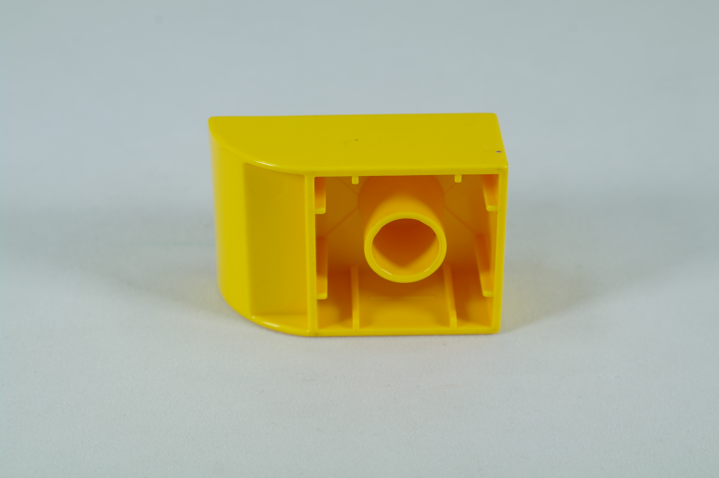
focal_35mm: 84
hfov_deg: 24.2
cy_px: 239
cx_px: 360
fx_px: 1677
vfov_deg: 16.2
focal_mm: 55
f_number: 11
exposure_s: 1/80
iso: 100
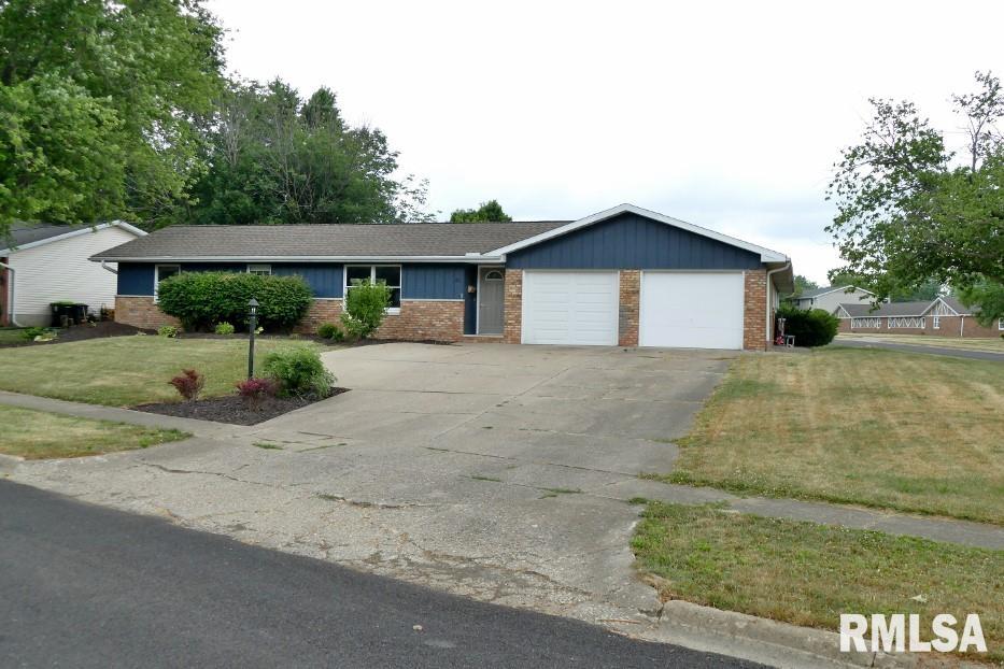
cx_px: 502
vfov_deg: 37.9
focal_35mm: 35
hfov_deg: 54.4
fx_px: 976
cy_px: 334
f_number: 3.2
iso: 400
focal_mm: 12.64
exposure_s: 1/2000
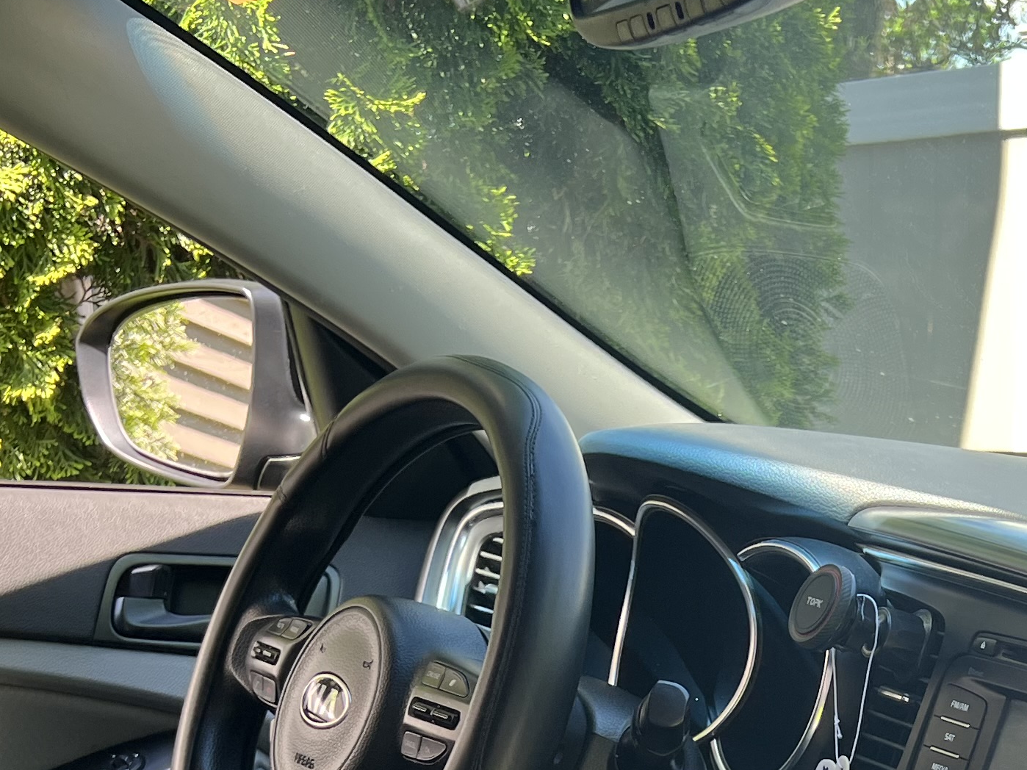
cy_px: 1065
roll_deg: +0.8
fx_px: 2225
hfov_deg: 25.7
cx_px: 775
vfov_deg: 18.0
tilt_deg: -20.3
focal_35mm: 75
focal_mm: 5.7
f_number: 1.5
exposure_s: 1/174
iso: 40
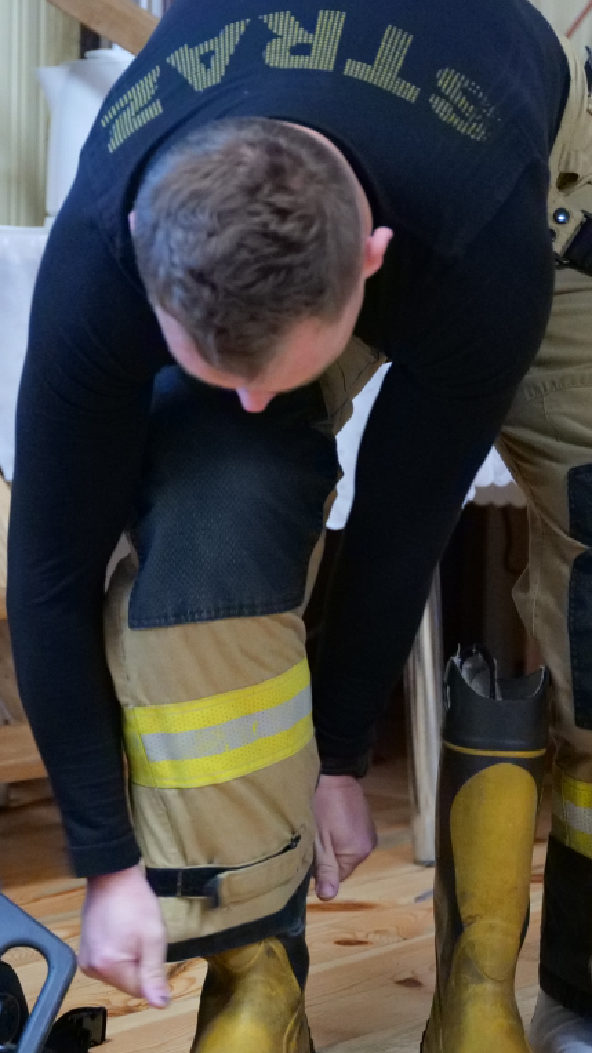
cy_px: 479
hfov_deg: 9.2
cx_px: 135
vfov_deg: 16.4
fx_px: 3657
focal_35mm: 131
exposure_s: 1/100
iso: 6400
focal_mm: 53
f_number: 2.8
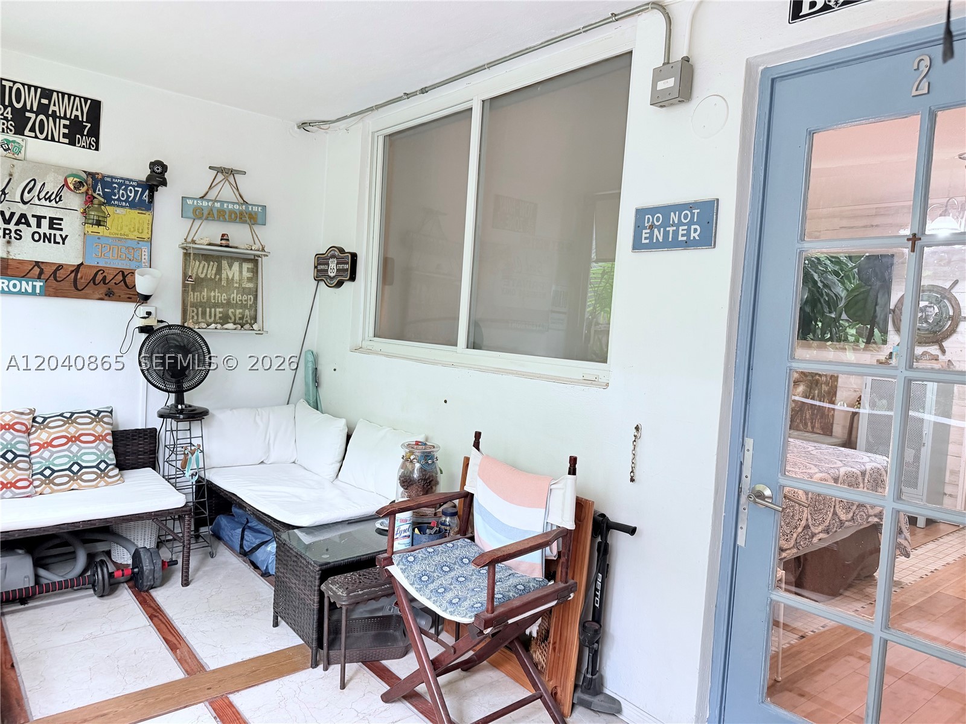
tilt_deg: -2.7
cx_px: 483
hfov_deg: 71.6
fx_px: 670
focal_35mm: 24
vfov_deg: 56.8
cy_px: 362
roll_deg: -2.7
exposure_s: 1/60
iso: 250
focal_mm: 6.76
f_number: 1.78
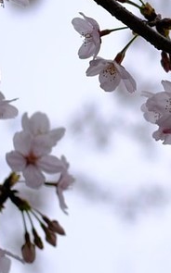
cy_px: 82
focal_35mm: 220
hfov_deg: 5.8
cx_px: 342
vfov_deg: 9.5
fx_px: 1643
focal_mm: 35
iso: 160
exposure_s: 1/5000
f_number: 2
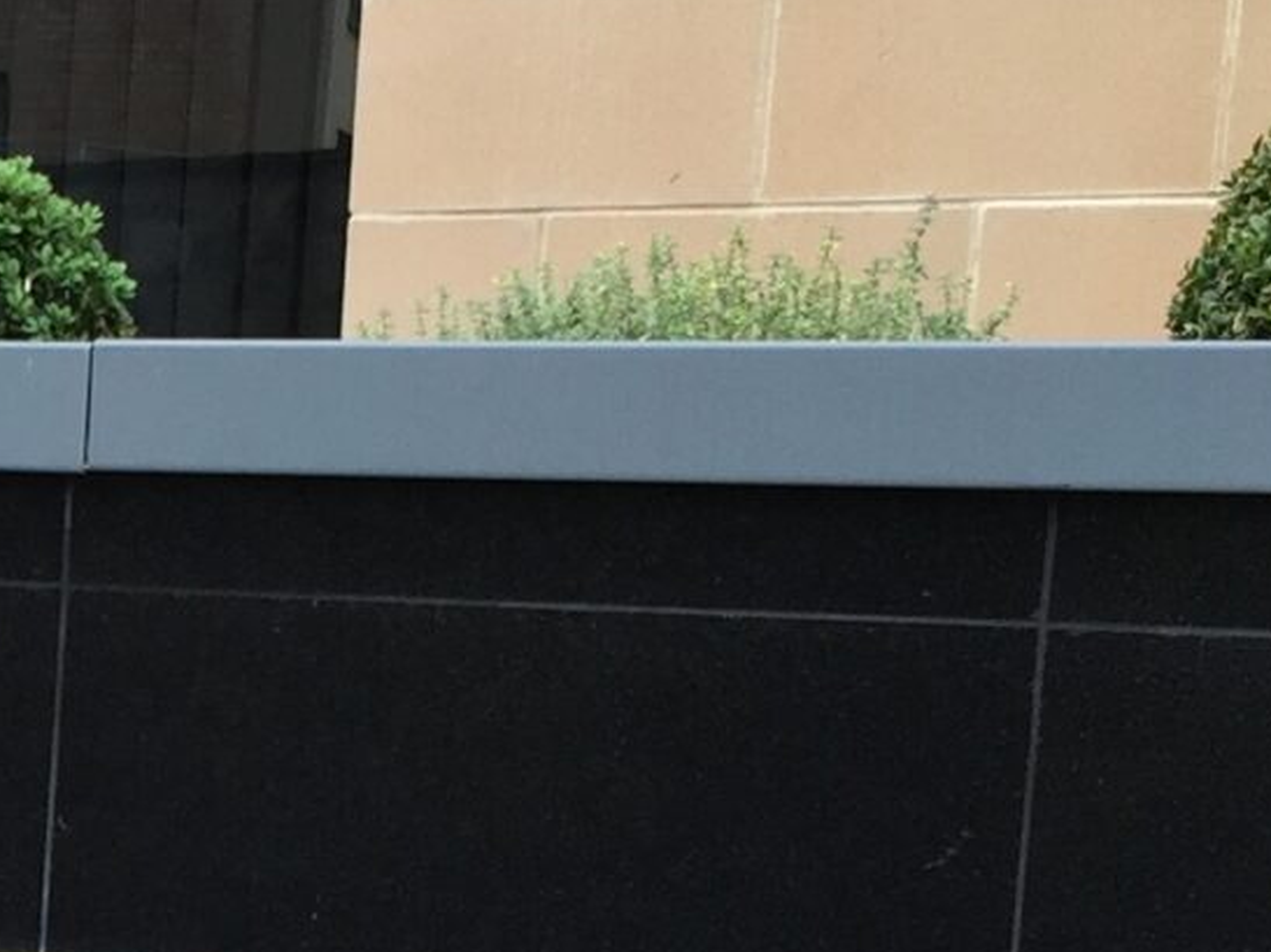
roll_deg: -3.9
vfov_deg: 10.6
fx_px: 4991
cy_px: 1285
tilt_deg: -7.3
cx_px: -298
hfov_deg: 14.0
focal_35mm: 136
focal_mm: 4.15
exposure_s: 1/134
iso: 32
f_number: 2.2
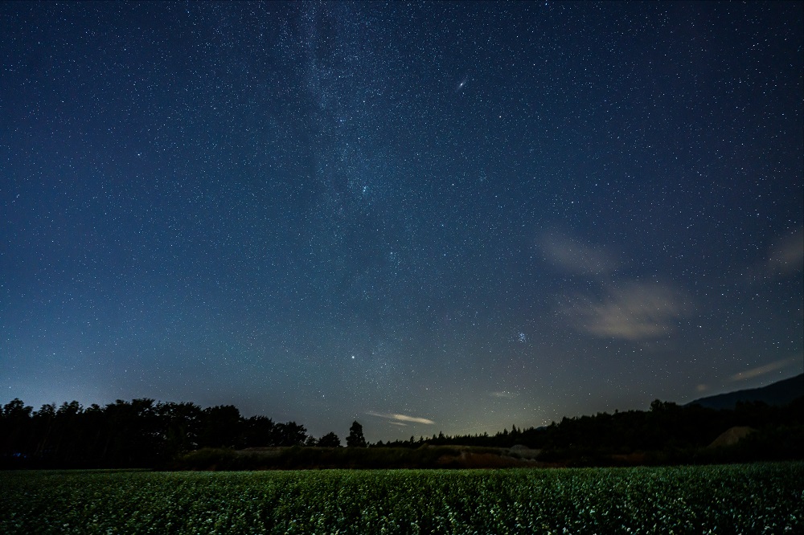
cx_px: 402
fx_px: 313
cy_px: 268
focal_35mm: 14
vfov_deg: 81.2
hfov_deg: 104.3
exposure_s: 30
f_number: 2.8
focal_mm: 14
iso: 2500
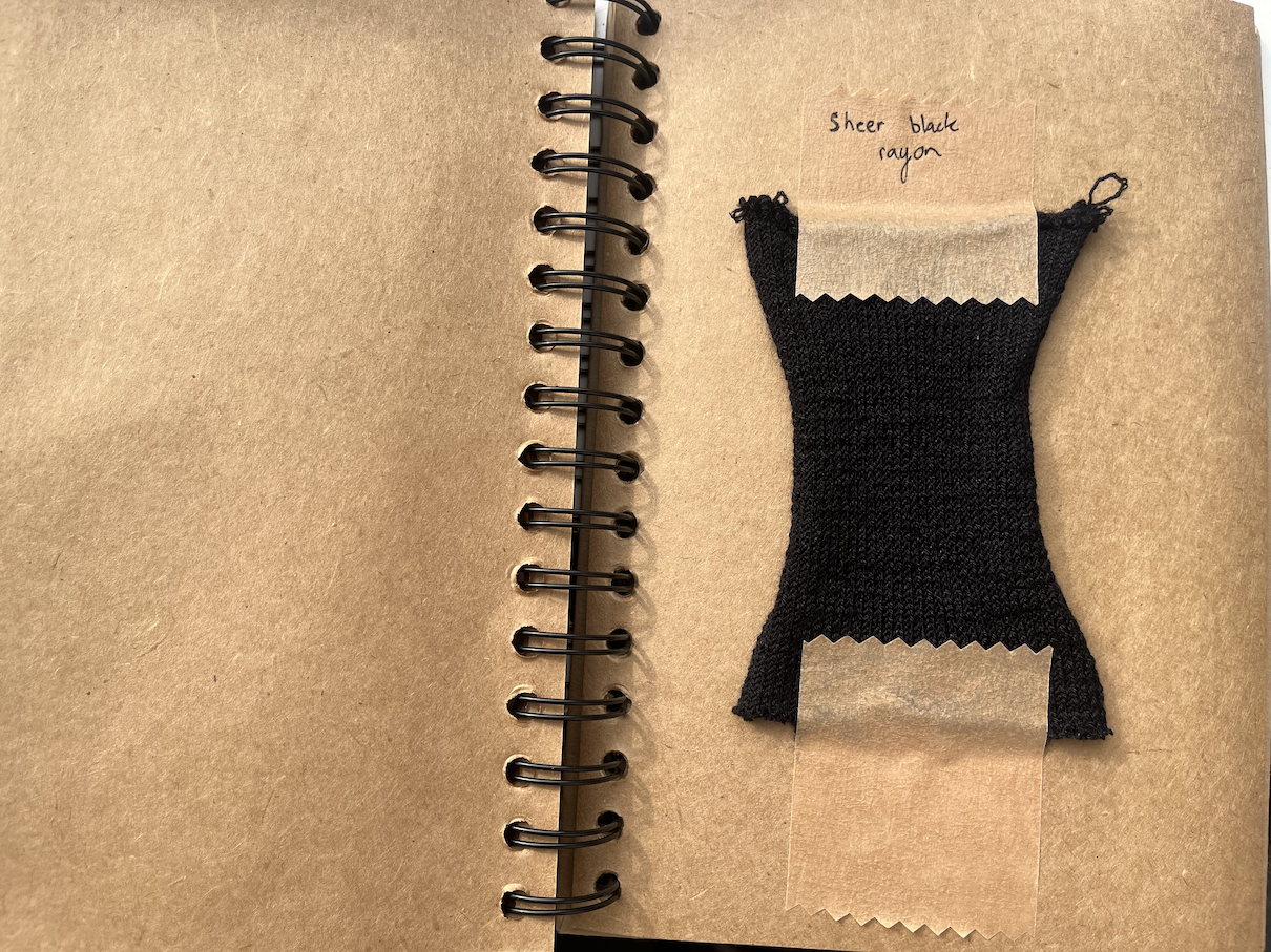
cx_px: 636
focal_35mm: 26
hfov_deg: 67.3
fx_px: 954
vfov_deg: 53.0
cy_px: 476
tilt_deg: -85.0
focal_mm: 5.1
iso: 50
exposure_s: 1/676
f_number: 1.6
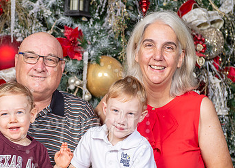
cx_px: 93
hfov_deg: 18.2
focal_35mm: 110
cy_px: 123
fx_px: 734
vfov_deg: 13.0
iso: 160
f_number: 7.1
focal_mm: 62
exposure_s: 1/125
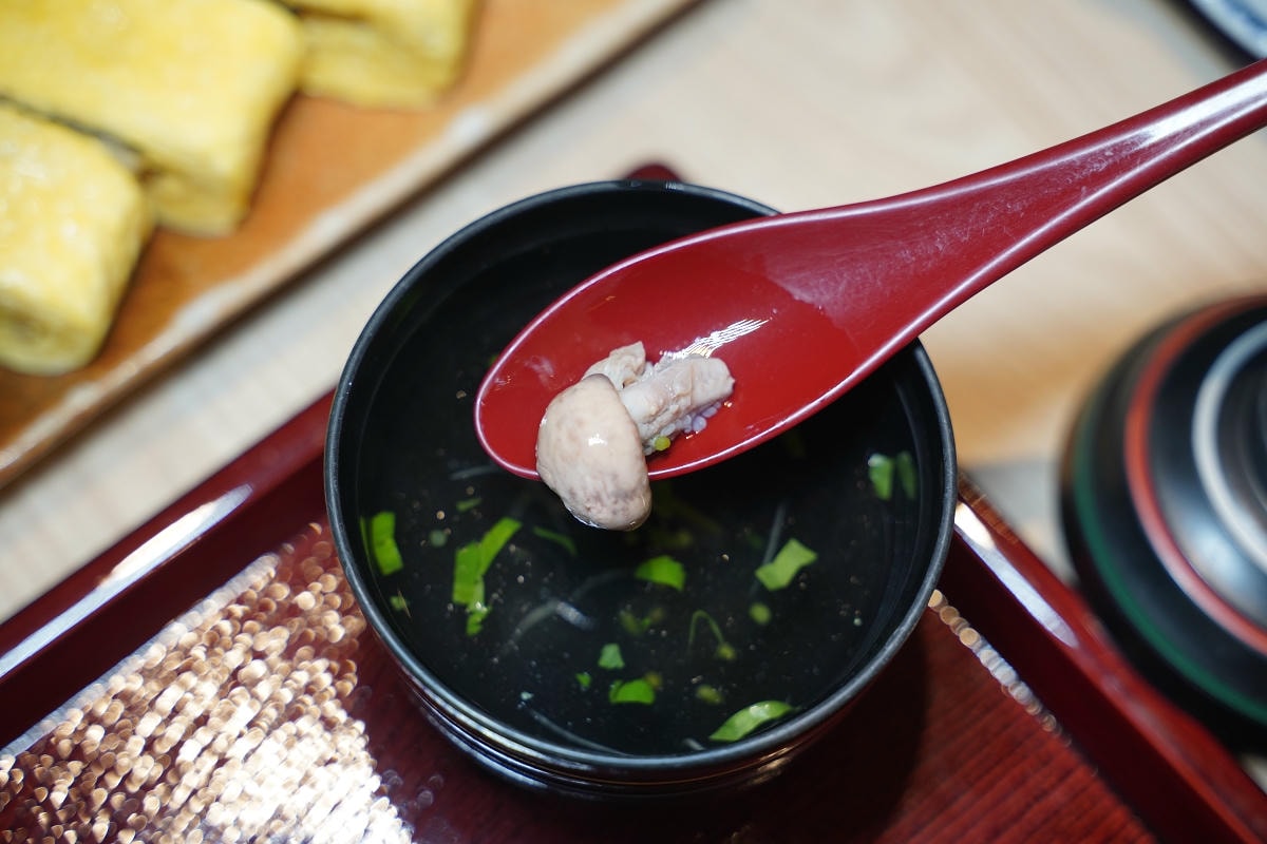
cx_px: 634
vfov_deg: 18.2
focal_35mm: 75
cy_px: 422
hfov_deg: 27.0
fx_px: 2639
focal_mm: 75
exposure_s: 1/80
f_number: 4
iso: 640
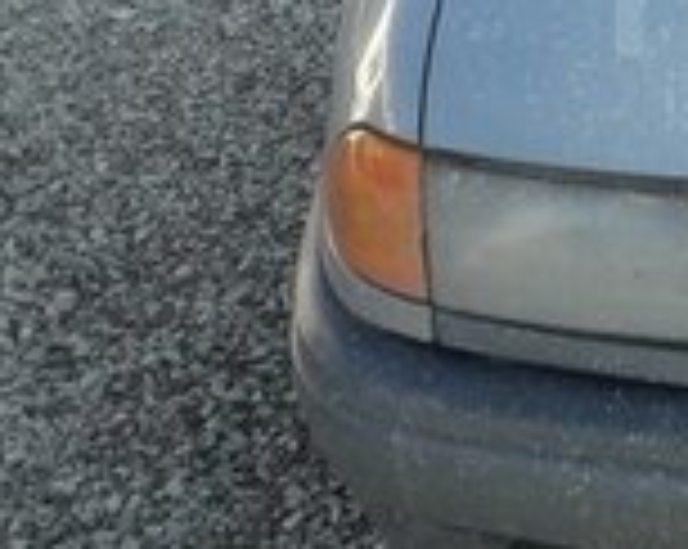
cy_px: -11
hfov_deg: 15.1
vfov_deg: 12.9
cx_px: 1039
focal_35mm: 118
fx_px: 2400
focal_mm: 3.7
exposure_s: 1/392
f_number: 1.9
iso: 40
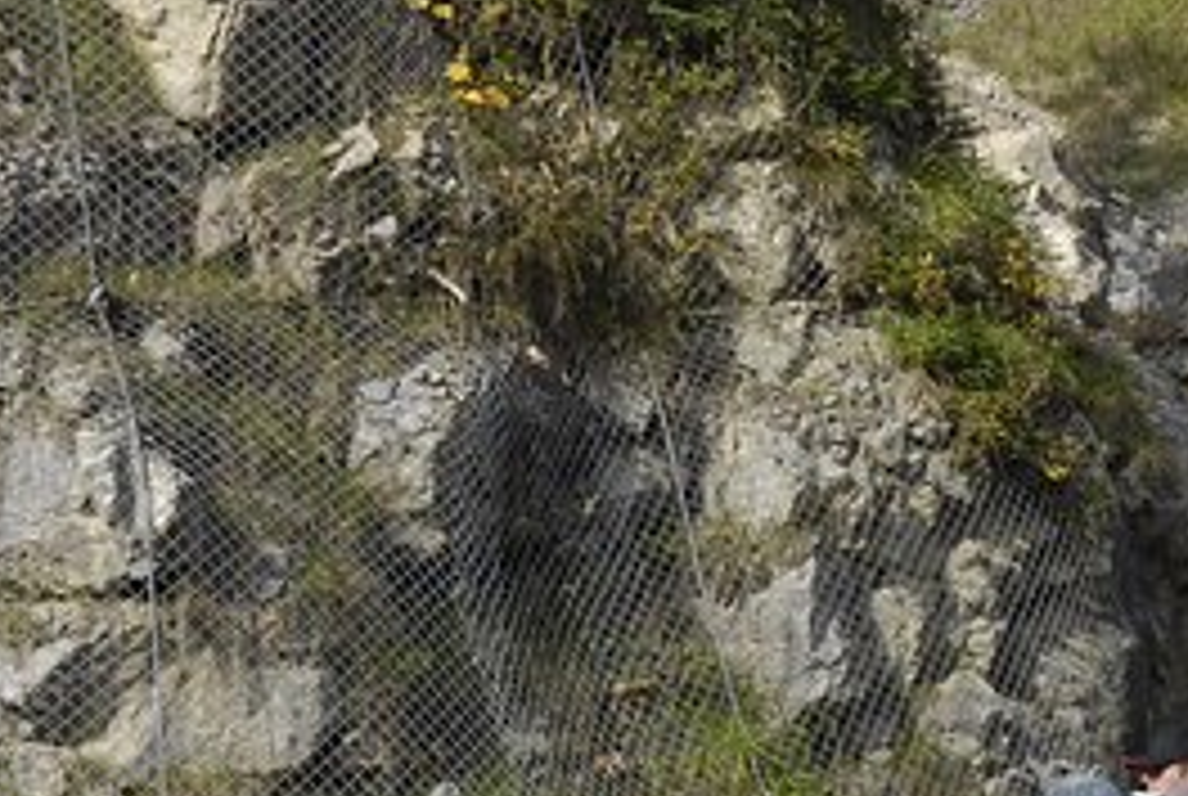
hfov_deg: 14.2
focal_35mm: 141
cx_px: 1269
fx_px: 4661
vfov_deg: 9.8
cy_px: 537
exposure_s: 1/500
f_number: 7.1
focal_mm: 40
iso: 320
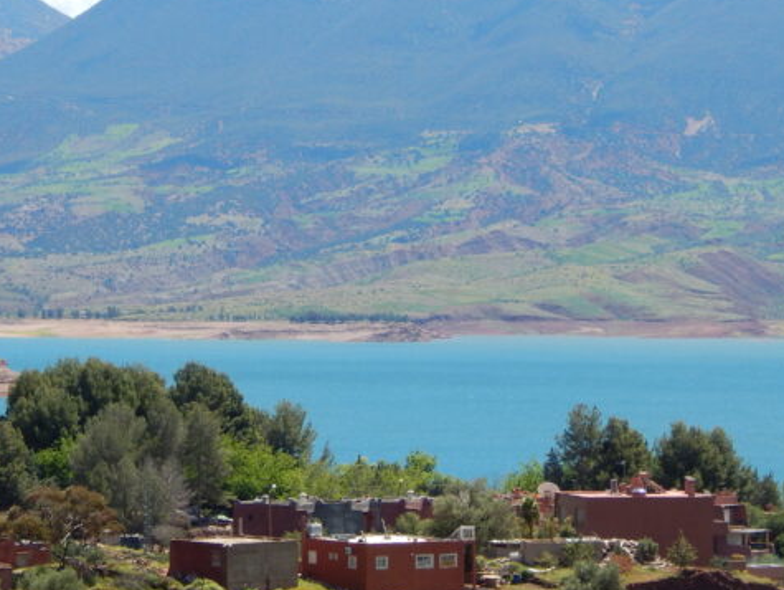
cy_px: 266
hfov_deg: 11.8
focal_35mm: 168
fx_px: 3808
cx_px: 355
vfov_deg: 8.8
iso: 125
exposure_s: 1/640
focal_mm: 18.7
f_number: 4.5
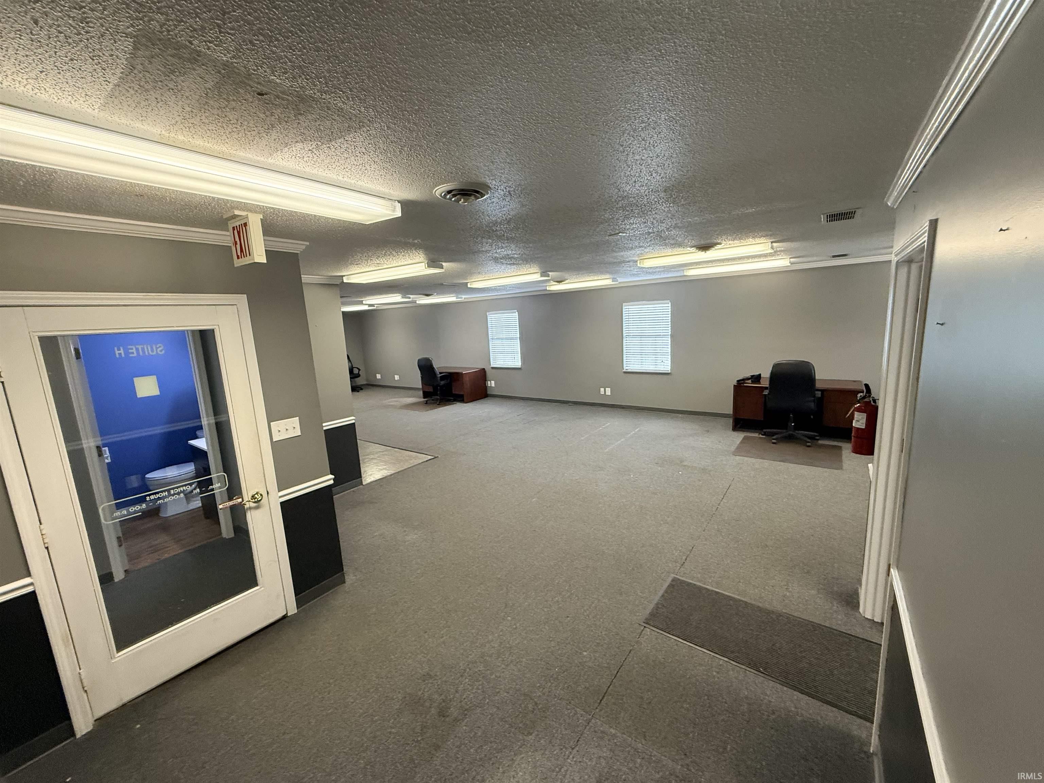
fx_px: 422
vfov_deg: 85.7
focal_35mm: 14
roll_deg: +3.7
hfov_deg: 102.1
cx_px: 522
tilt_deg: -10.0
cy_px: 392
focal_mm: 2.22
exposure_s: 1/120
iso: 320
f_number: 2.2
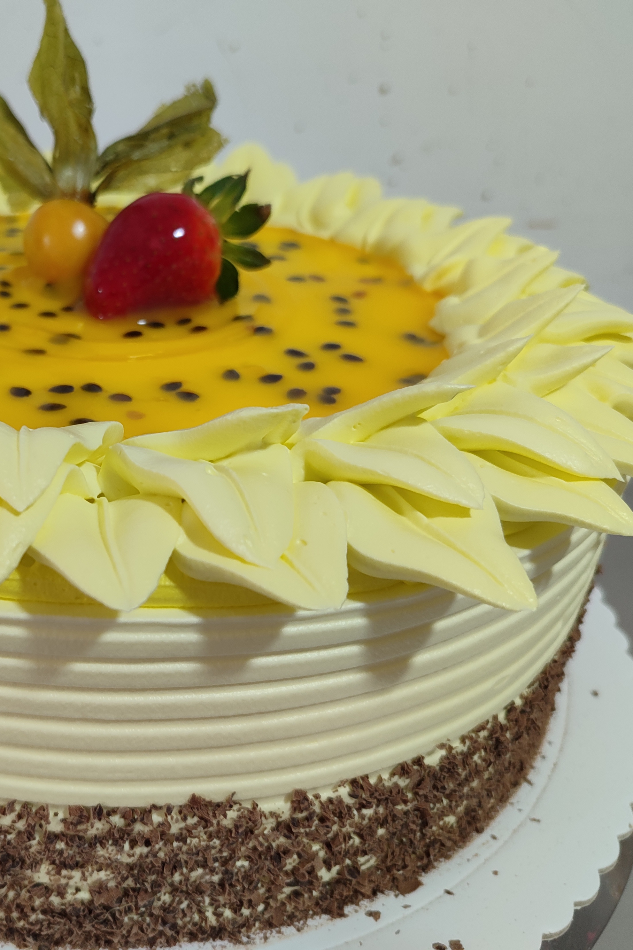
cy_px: 472
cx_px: 130
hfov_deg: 36.6
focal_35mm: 35
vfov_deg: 54.4
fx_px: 923
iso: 354
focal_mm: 5.95
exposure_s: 1/60
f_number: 1.89
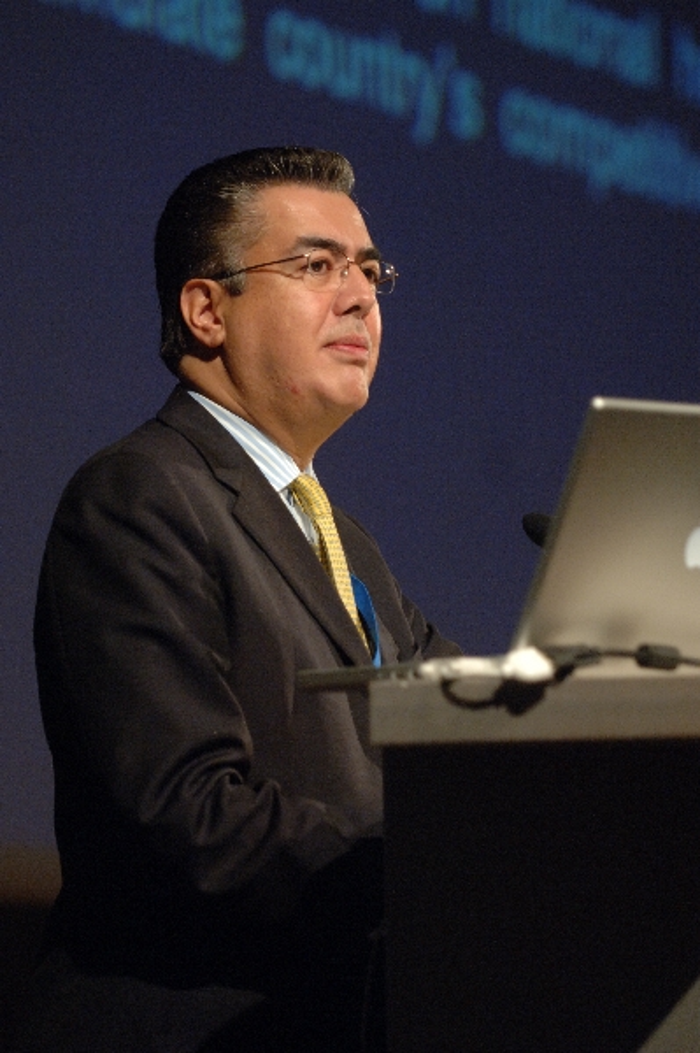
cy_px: 526
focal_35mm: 195
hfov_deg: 7.0
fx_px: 5697
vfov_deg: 10.6
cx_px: 350
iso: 800
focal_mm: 130
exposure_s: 1/80
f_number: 2.8
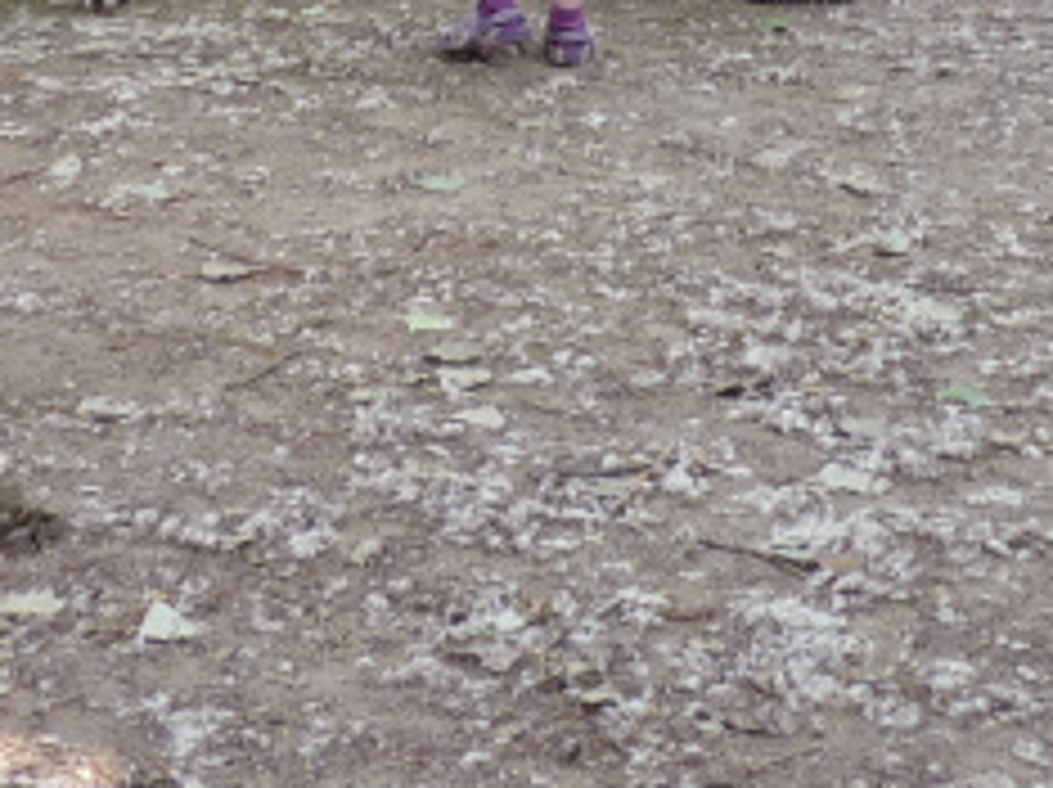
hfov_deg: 17.4
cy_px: -477
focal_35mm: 113
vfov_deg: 12.3
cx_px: 446
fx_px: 3434
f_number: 2.8
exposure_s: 1/125
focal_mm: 5.5
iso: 100
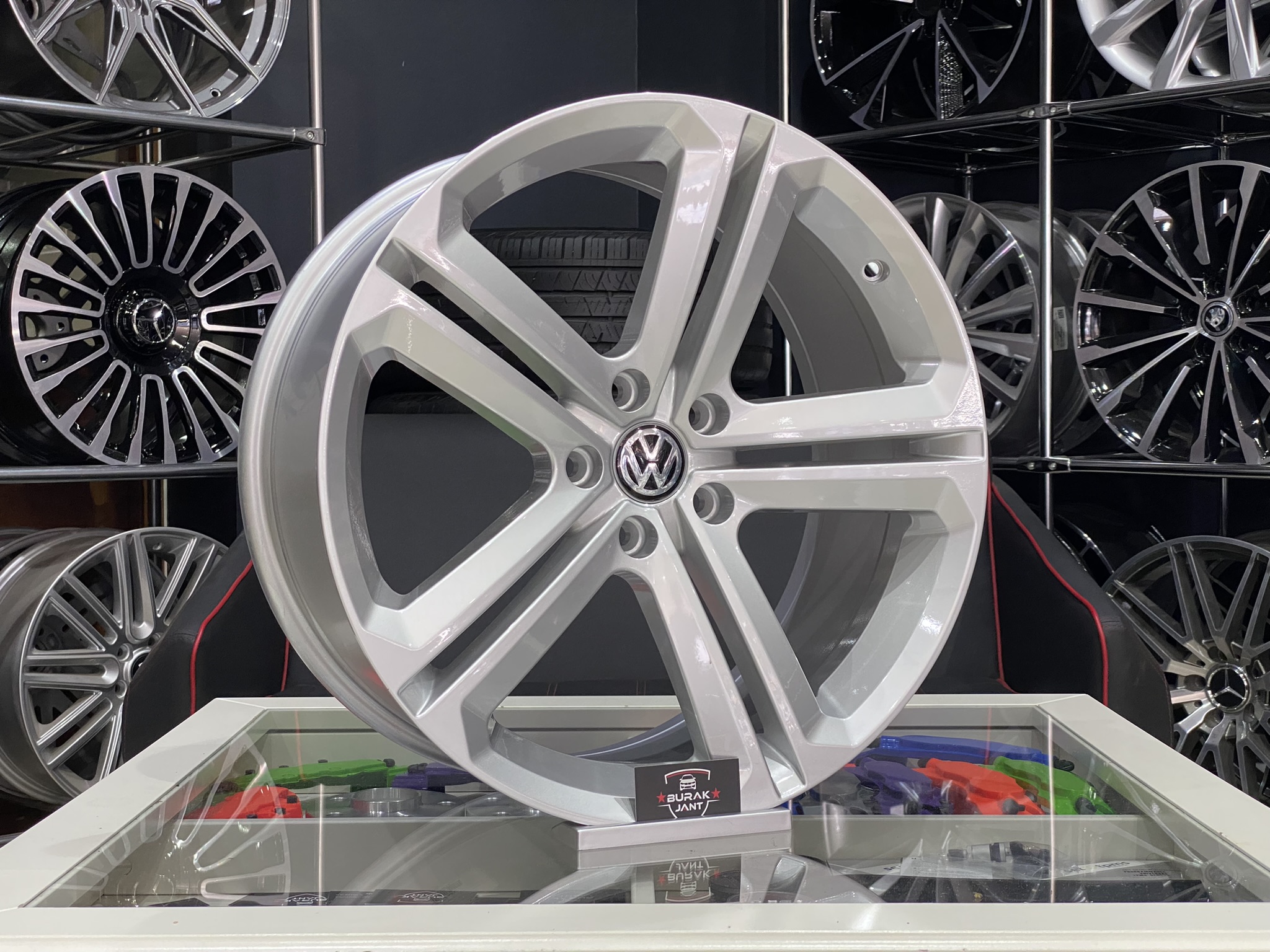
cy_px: 476
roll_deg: +0.1
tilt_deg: -1.4
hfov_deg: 36.8
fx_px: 1908
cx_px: 635
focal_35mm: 52
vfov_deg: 28.0
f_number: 2
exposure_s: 1/50
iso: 160
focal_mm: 6
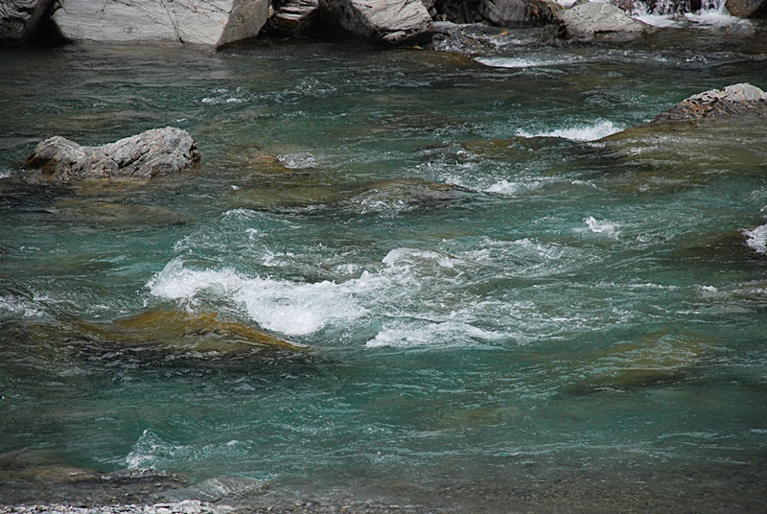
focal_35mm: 202
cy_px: 257
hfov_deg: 10.1
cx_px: 384
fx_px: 4321
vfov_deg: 6.8
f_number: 5.6
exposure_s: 1/800
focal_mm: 135
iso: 400
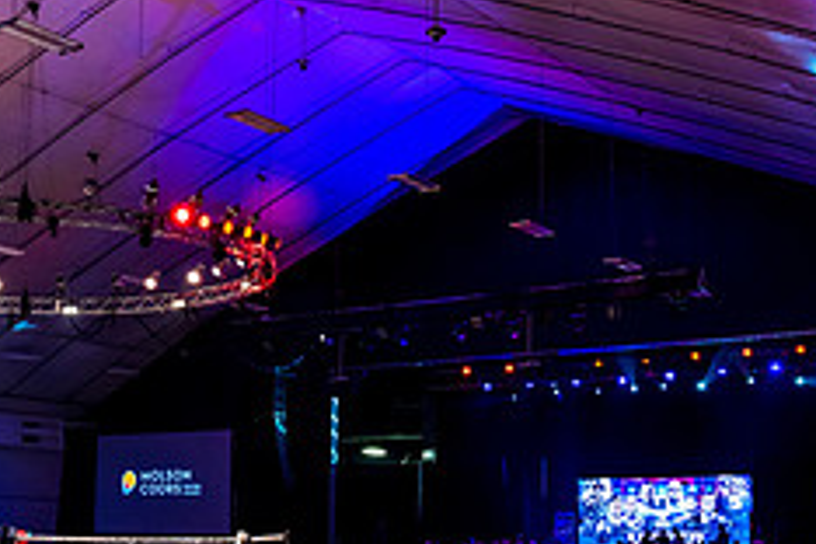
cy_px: 343
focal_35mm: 63
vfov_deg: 21.5
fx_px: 1428
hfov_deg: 31.7
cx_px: 286
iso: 4000
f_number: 3.5
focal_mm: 24
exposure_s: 1/160
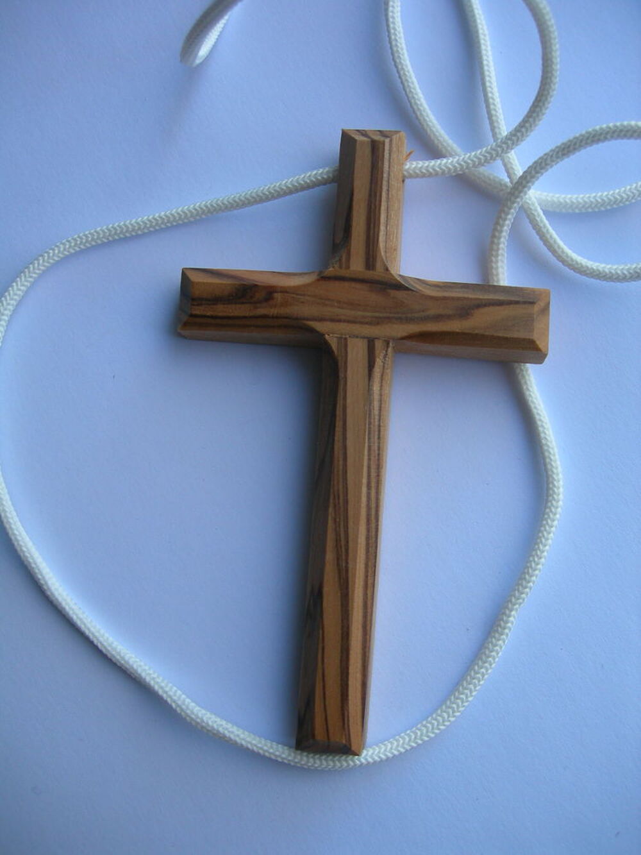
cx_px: 320
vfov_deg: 49.0
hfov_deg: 37.7
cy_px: 428
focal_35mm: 38
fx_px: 938
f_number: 2.8
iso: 50
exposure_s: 1/65.1
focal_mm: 7.8
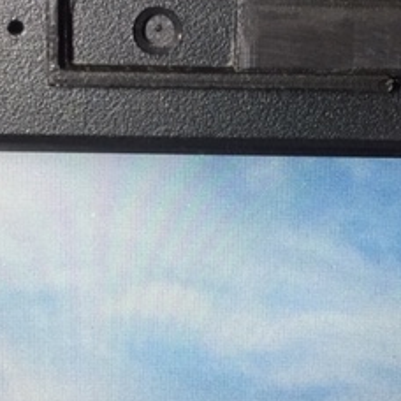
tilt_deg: -25.2
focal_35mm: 72
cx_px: 232
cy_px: 97
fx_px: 944
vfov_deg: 23.7
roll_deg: -2.5
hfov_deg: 24.0
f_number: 2.2
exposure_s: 1/33
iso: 125
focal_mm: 4.15
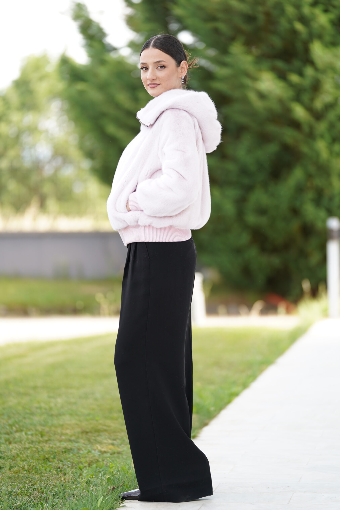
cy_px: 255
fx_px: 2096
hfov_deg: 9.3
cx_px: 170
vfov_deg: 13.9
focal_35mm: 148
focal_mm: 148
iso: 200
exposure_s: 1/250
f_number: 2.8
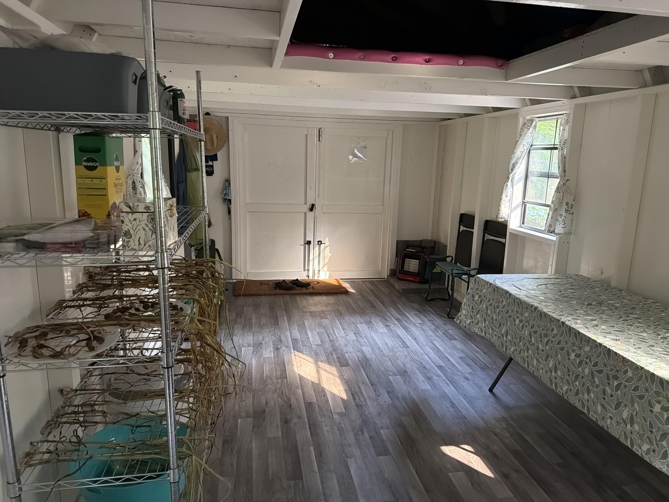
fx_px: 464
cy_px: 251
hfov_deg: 71.6
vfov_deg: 56.8
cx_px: 334
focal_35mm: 24
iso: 800
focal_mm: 6.76
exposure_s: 1/60
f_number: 1.78
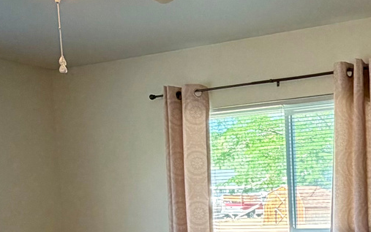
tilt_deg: -6.1
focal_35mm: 60
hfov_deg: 30.2
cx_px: 416
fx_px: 607
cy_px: 284
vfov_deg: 20.2
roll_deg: +1.8
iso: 200
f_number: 2.2
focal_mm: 2.22
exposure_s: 1/60
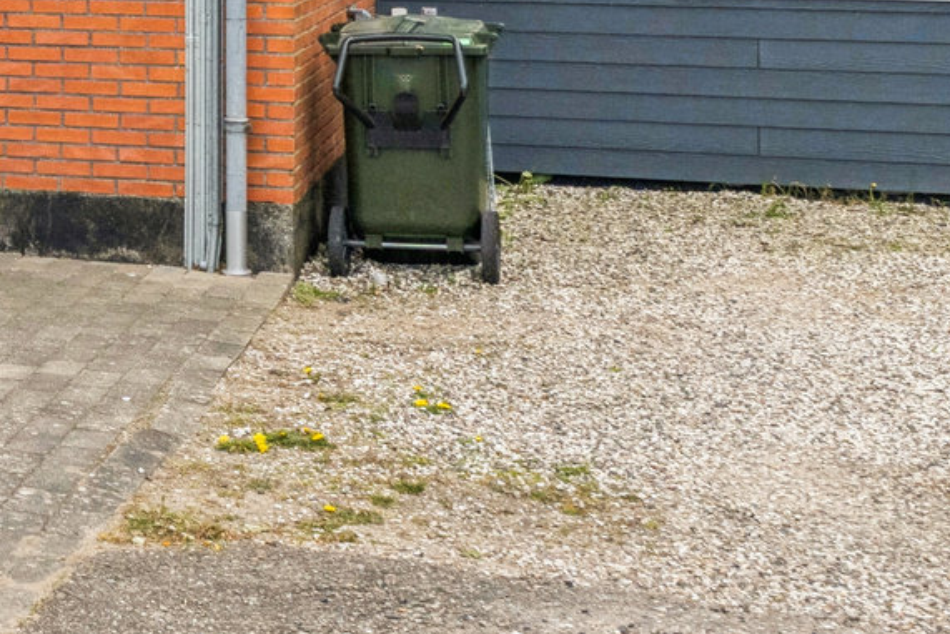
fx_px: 2217
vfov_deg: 15.5
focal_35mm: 84
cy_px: -180
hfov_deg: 21.9
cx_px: -273
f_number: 5.6
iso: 250
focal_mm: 16
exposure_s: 1/800
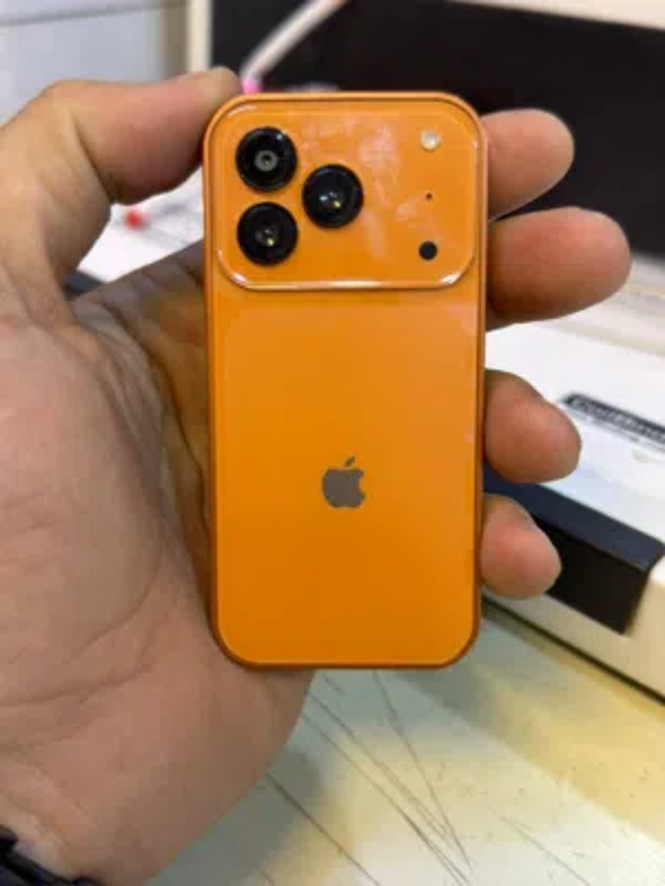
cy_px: 443
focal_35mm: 35
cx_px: 332
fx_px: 897
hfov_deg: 40.7
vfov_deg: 52.6
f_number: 1.78
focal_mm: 6.76
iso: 50
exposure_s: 1/50
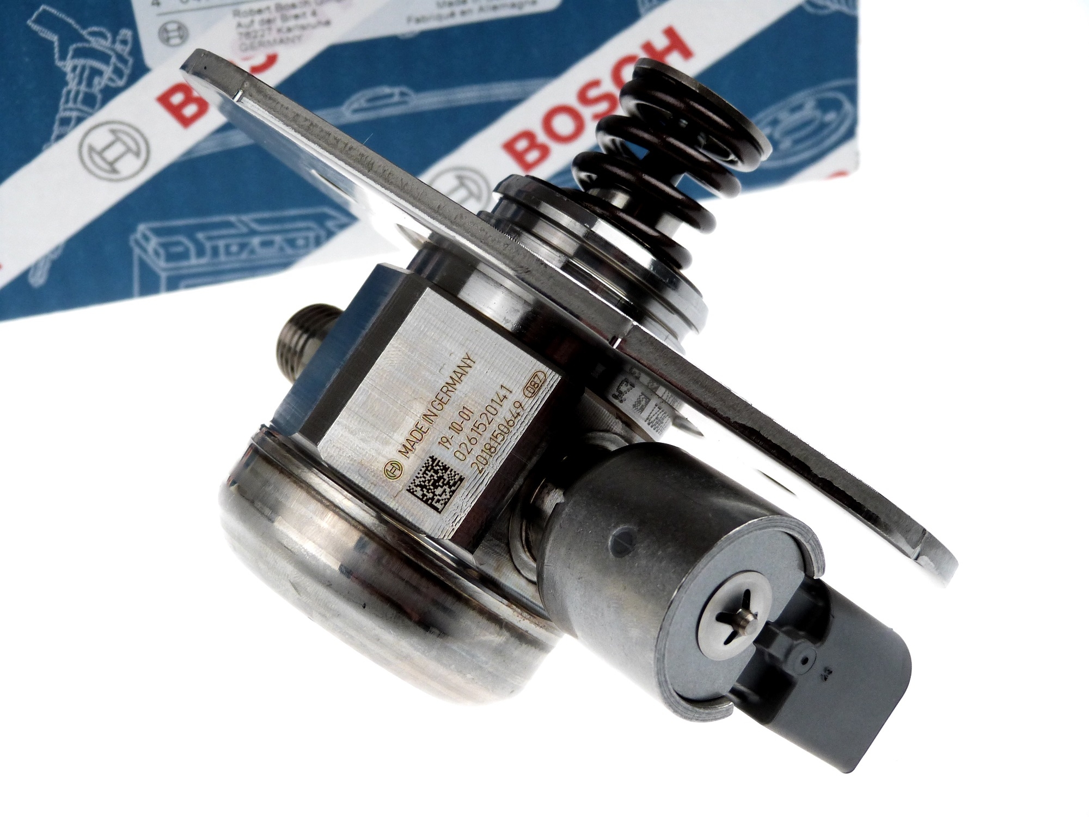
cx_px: 544
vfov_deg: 21.6
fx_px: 2139
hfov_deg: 28.6
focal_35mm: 68
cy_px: 408
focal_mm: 12.1
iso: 200
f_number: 3.3
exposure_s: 1/200
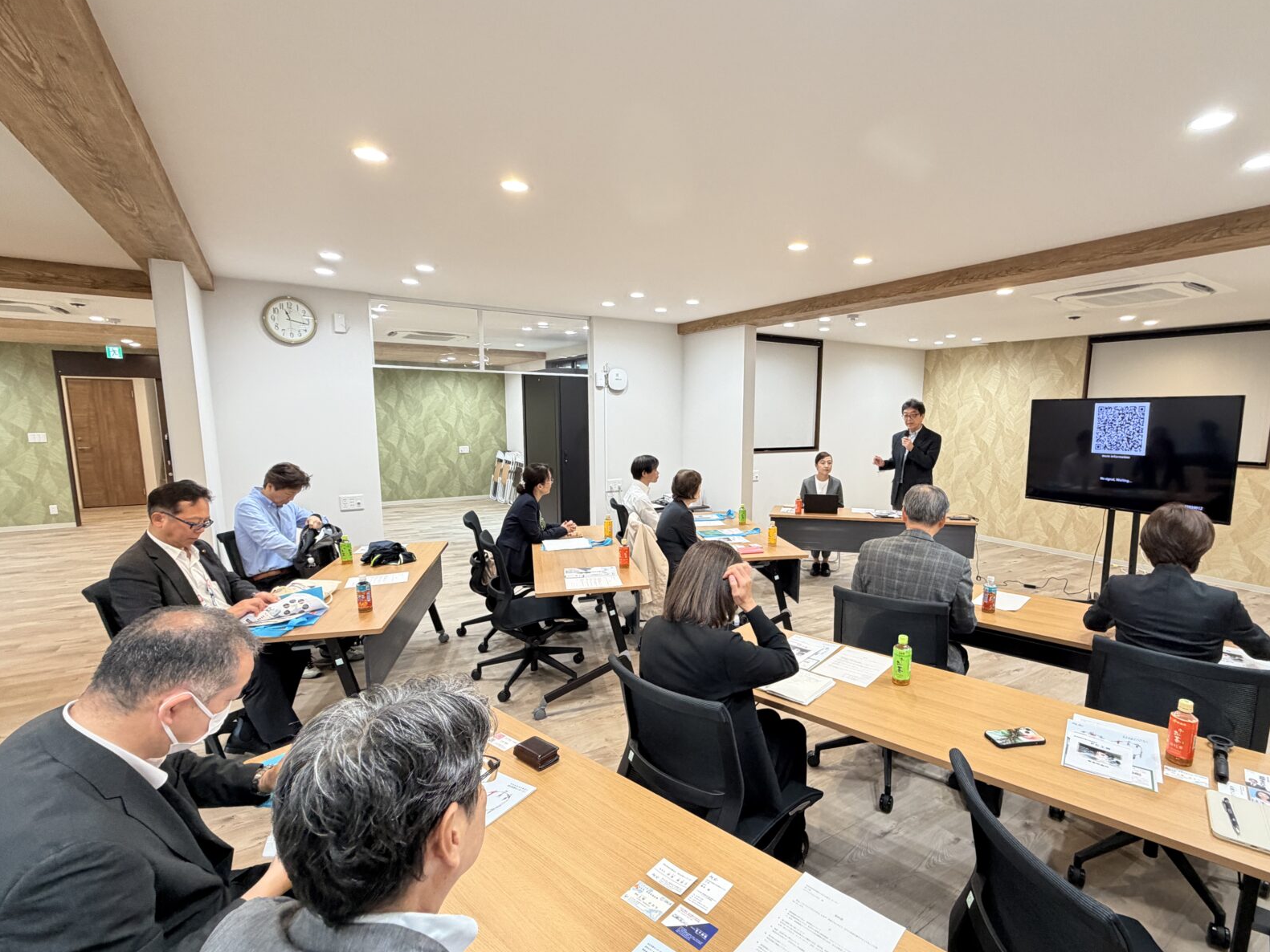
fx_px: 624
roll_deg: -0.1
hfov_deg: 90.7
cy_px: 502
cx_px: 705
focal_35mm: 17
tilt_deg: -7.9
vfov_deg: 74.7
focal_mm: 2.22
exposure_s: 1/50
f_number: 2.2
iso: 200
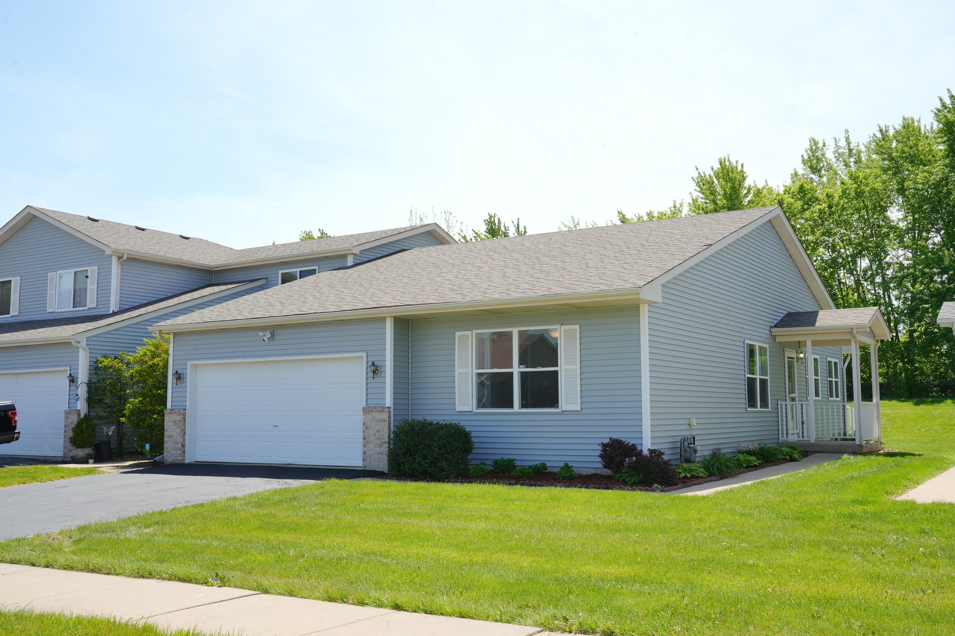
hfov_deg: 54.4
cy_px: 318
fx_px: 928
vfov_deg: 37.9
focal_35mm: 35
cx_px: 478
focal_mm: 35
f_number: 16
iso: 500
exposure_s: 1/200
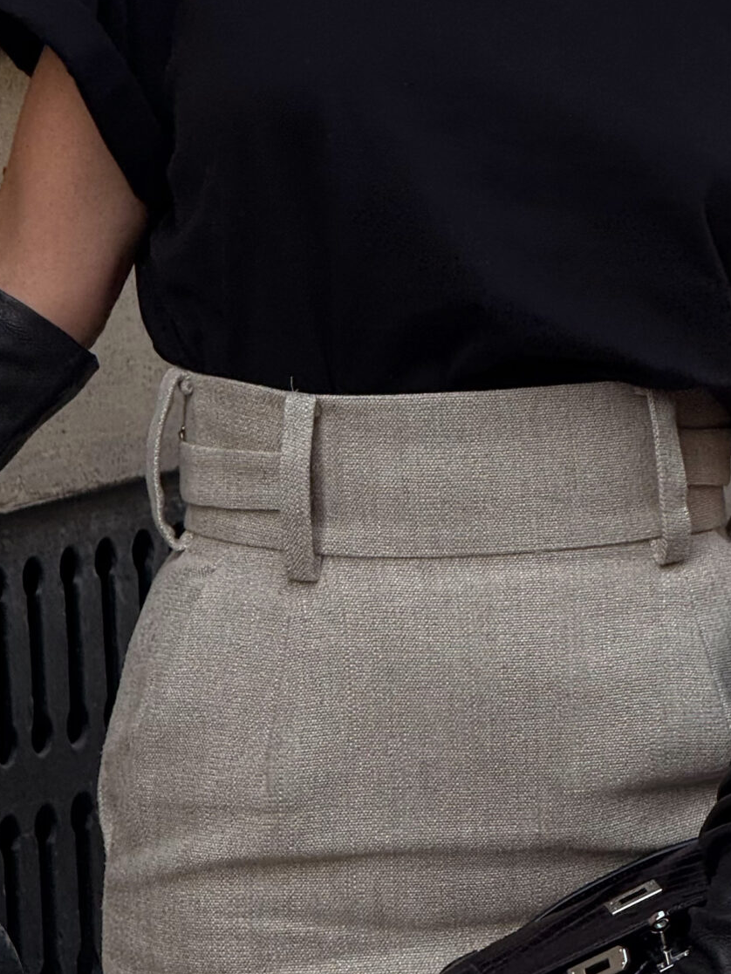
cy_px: 183
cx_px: 636
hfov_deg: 5.4
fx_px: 7742
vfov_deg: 7.2
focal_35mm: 275
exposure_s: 1/141
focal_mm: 15.66
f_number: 2.8
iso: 50
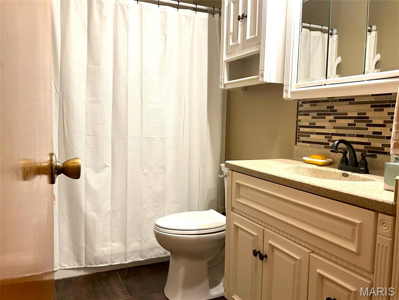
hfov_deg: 61.7
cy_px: 150
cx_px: 200
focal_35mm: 29
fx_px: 334
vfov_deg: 48.2
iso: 80
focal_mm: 3
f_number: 1.8
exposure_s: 1/60
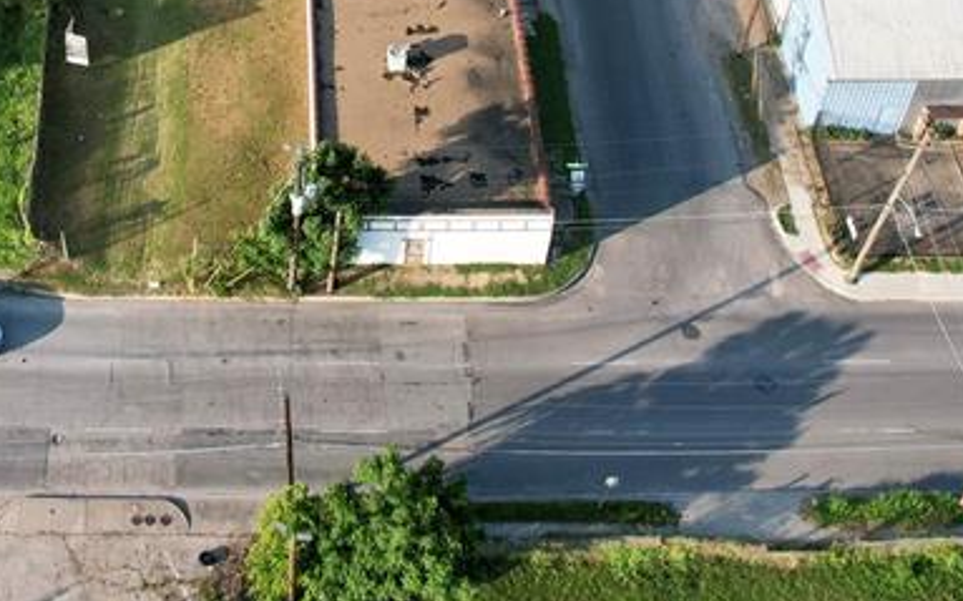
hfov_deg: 33.3
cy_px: -148
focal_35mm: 60
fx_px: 1574
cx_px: 226
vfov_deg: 20.1
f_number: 2.8
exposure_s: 1/1000
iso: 140
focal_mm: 8.38
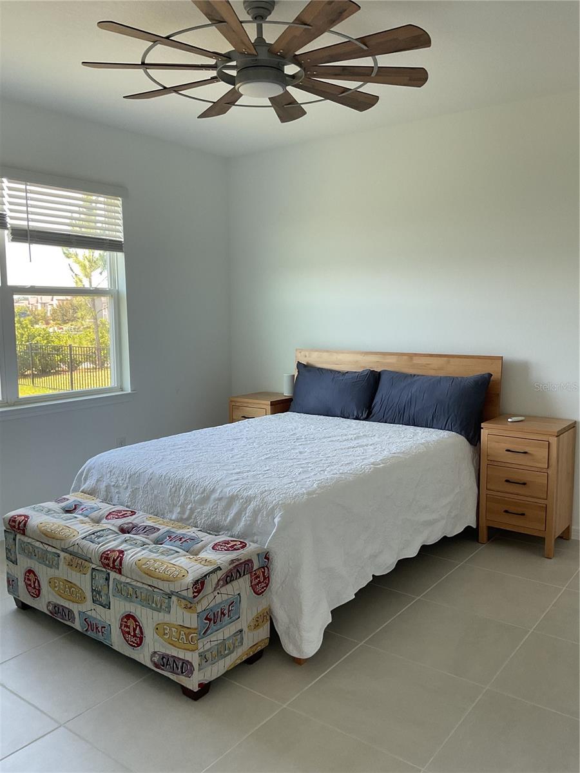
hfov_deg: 48.2
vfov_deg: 61.7
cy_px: 386
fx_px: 648
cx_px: 290
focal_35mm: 29
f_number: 1.8
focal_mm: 3
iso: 64
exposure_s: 1/120
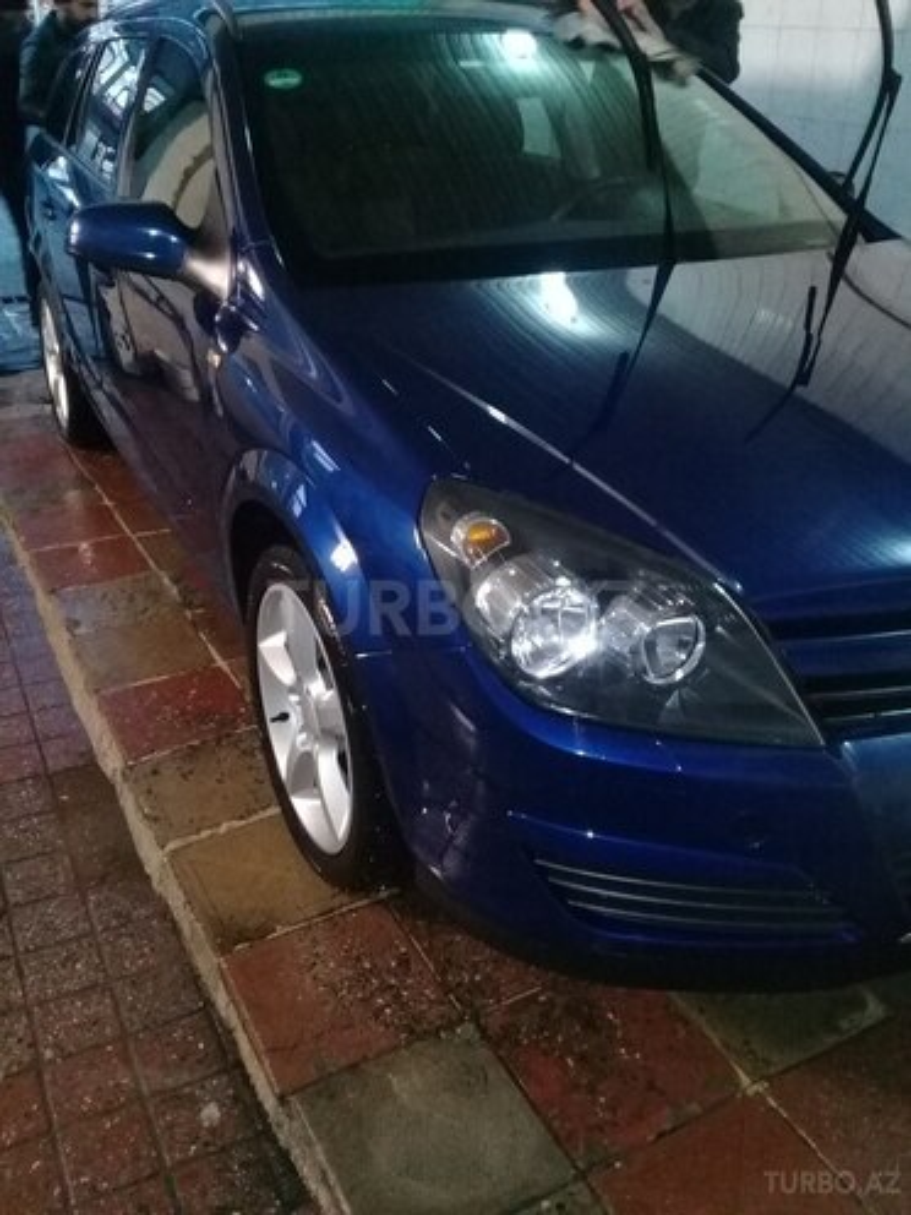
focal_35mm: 31
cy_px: 608
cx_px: 456
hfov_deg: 45.4
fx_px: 1088
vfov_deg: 58.4
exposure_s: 1/20
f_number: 2.2
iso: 640
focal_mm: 3.3
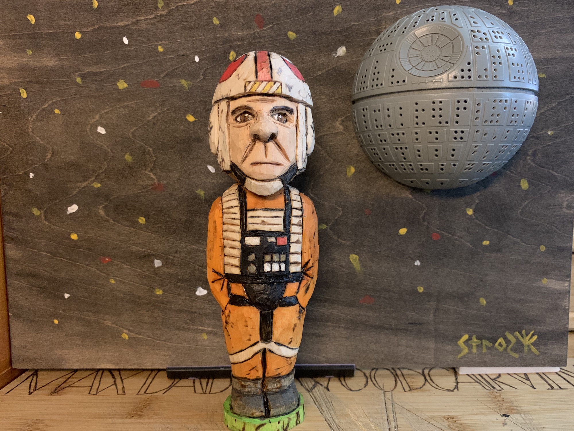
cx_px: 287
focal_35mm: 26
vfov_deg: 53.1
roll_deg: -0.1
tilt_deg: -3.9
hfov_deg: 67.3
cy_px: 216
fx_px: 431
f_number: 1.8
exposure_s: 1/32
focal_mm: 4.25
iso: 400
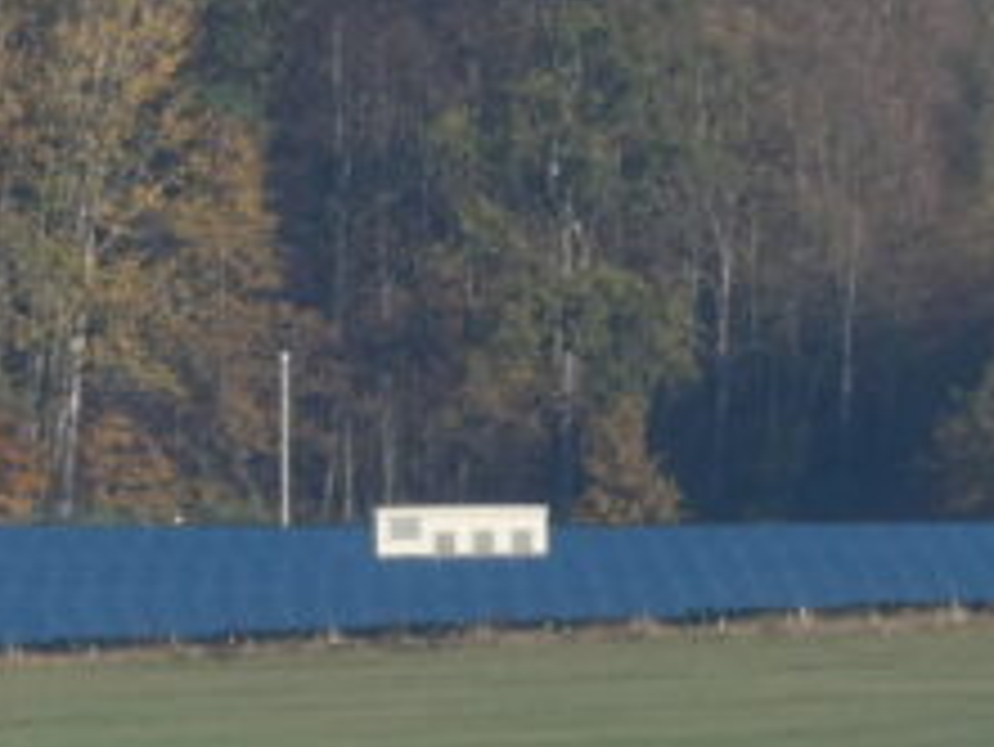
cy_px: 500
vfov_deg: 1.1
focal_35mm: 1348
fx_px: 38729
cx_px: -400
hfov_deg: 1.5
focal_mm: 52.2
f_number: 5.5
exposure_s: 1/250
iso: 80
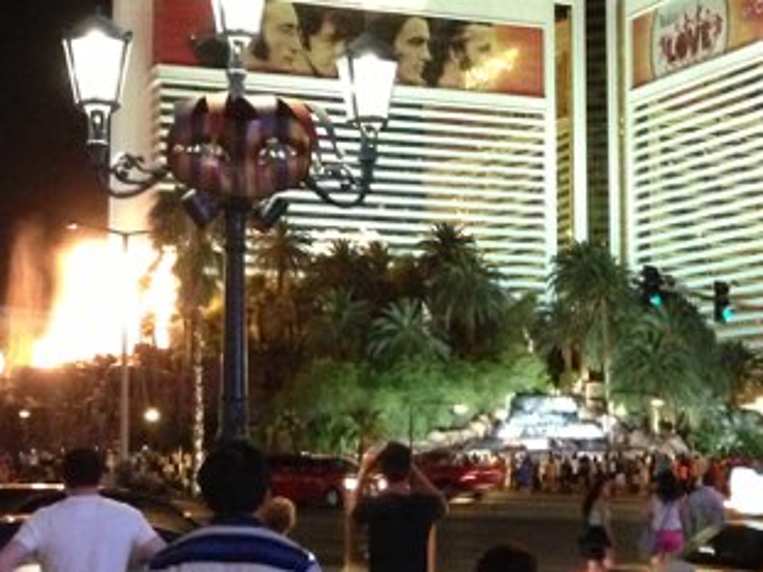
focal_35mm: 85
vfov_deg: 17.3
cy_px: 245
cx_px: 449
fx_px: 1873
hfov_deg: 23.0
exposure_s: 1/15
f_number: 2.4
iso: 640
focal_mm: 4.13
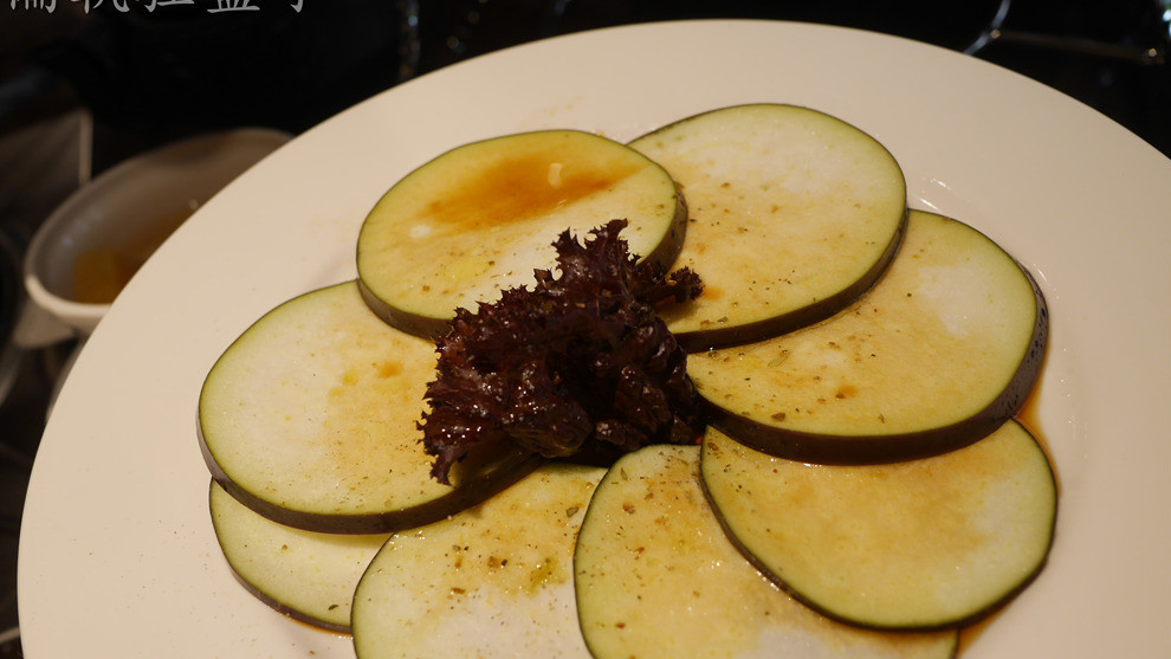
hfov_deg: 59.5
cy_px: 386
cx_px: 582
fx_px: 1025
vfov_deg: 35.6
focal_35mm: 33
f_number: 4
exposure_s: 1/60
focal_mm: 15
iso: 320
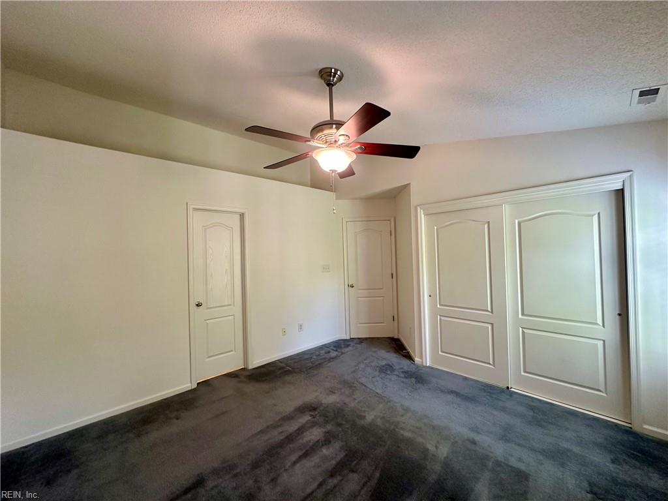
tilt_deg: -0.3
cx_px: 334
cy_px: 250
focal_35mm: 14
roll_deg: +0.3
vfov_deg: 85.7
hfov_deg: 102.1
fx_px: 270
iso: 200
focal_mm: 2.22
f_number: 2.2
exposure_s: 1/60
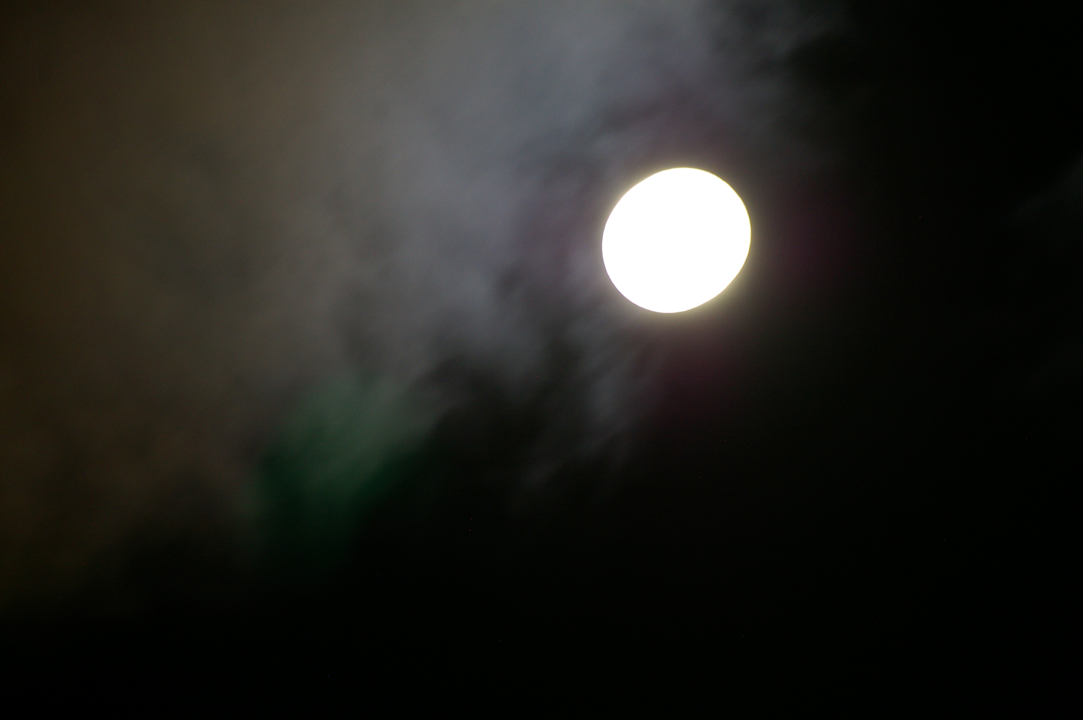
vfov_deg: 3.0
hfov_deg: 4.6
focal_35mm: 450
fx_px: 13525
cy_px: 360
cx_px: 542
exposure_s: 1/6
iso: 400
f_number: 5.6
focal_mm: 300
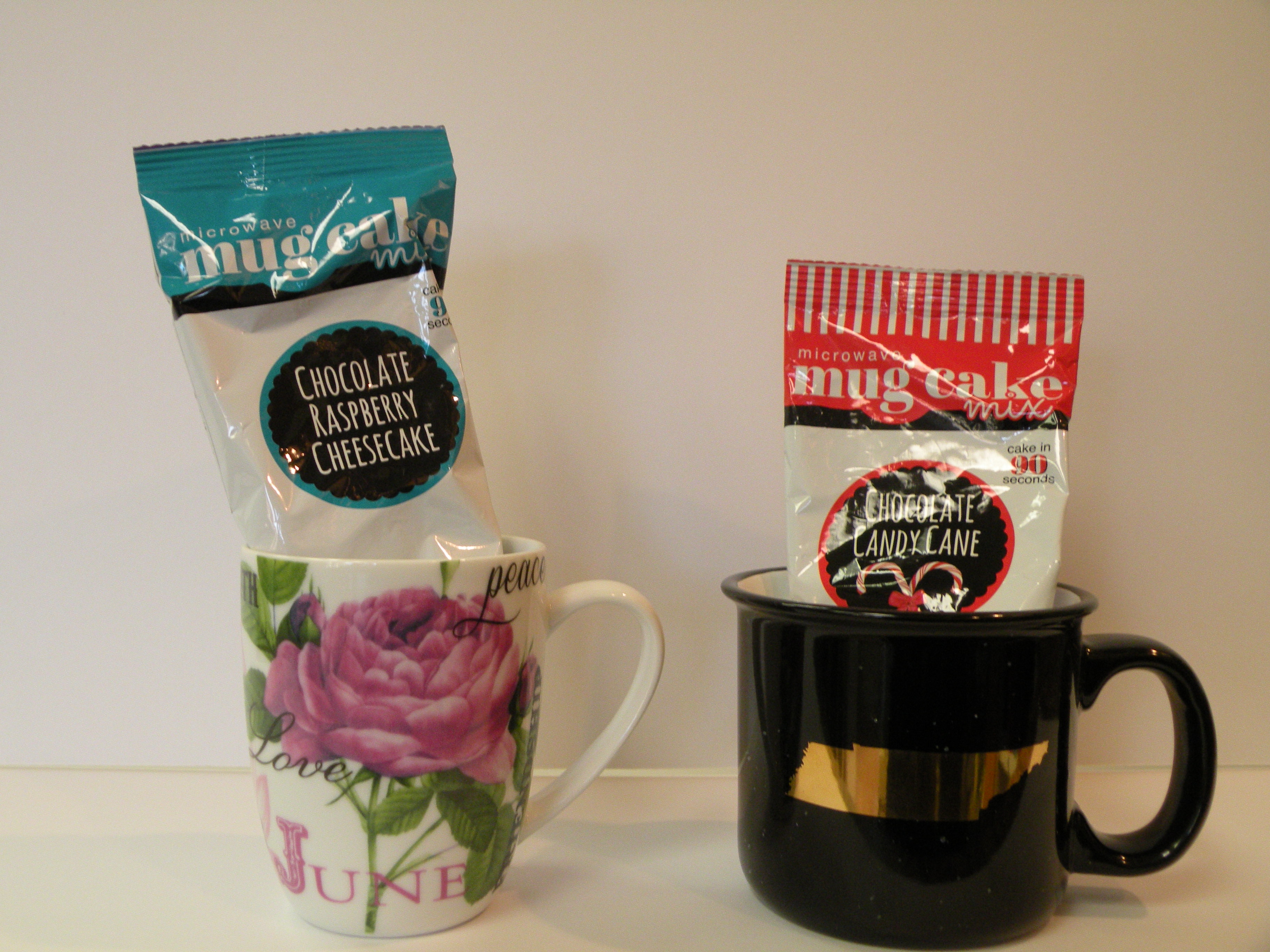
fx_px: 1211
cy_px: 476
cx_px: 635
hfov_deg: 55.4
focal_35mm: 33
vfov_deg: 42.9
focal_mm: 5.8
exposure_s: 1/59.8
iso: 192
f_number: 3.2
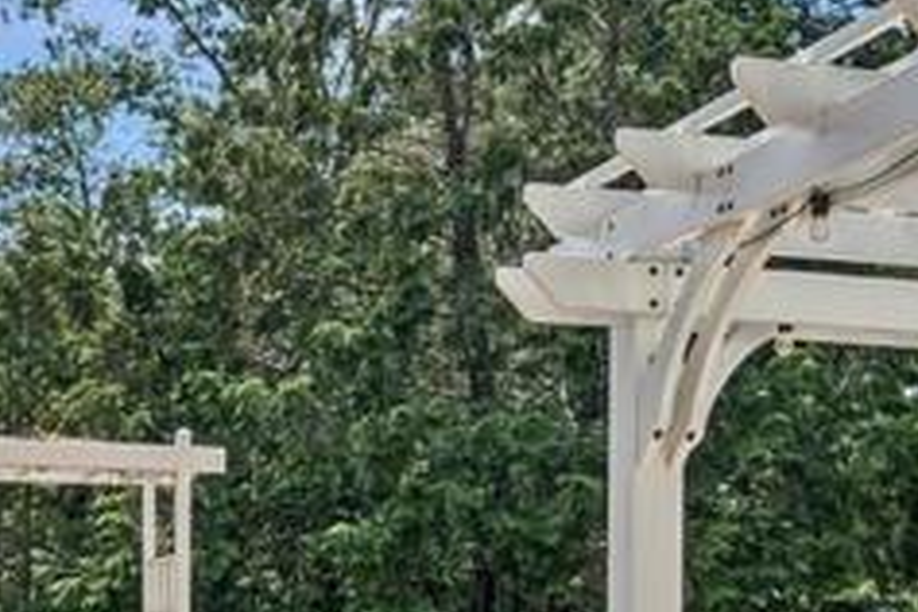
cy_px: 600
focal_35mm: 69
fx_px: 1759
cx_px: 182
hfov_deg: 28.6
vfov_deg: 19.2
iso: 100
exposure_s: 1/200
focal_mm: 16
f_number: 11
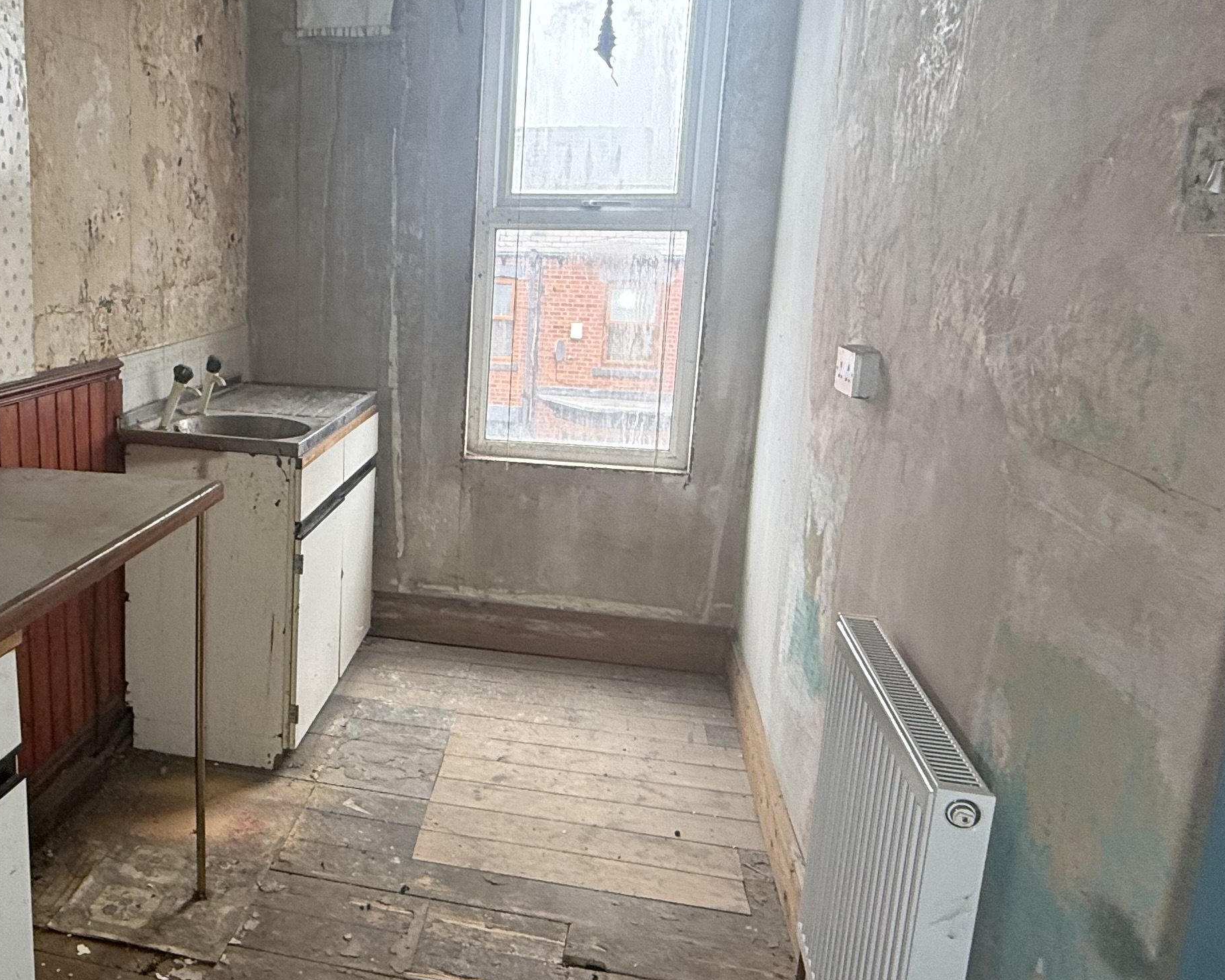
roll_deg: -0.6
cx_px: 323
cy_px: 468
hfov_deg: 56.2
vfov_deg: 48.5
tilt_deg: -12.0
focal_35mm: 30
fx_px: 1087
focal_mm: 2.22
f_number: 2.2
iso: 100
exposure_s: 1/99
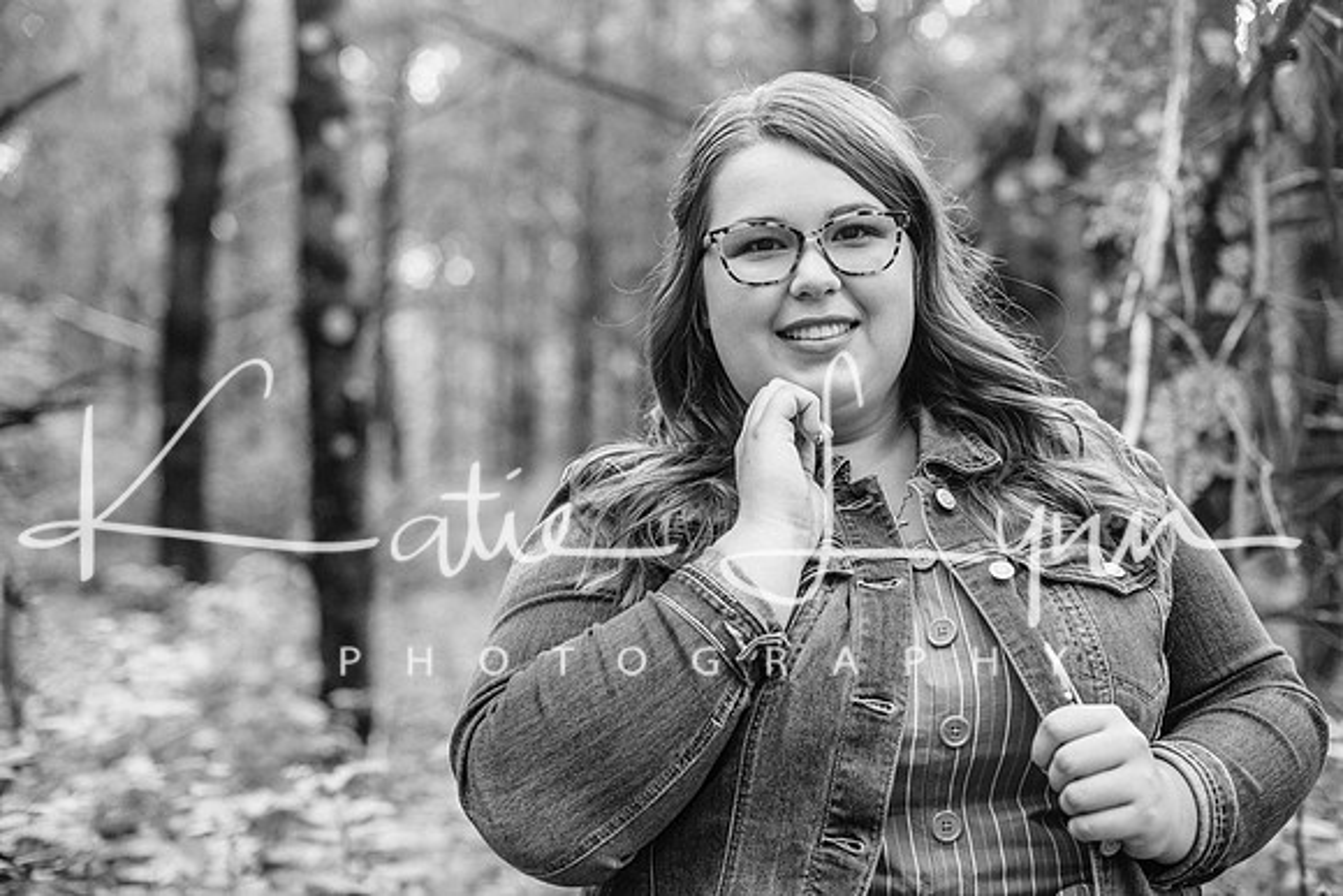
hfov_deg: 39.6
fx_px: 1866
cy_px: 448
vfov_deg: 27.0
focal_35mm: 50
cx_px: 672
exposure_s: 1/250
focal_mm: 50
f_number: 2.8
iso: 640
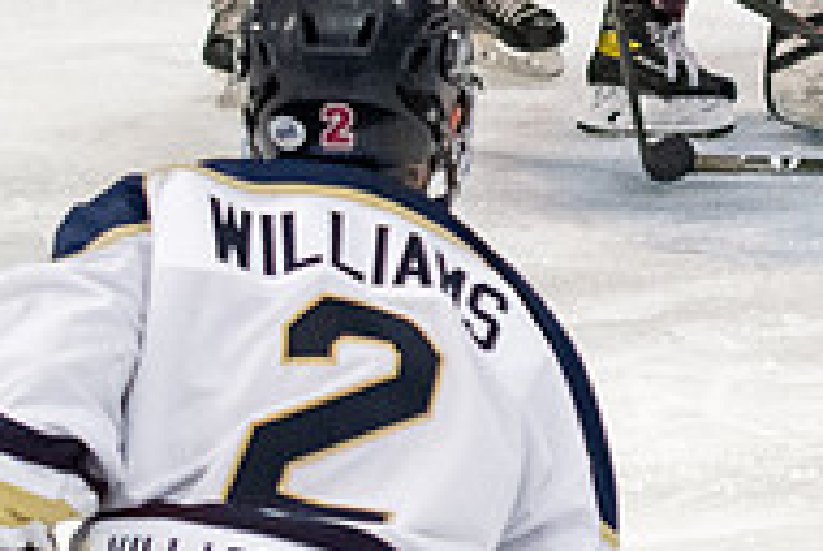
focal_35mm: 458
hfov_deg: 4.5
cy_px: -121
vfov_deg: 3.0
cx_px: 1201
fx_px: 10486
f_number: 3.2
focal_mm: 70
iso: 2000
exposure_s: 1/800
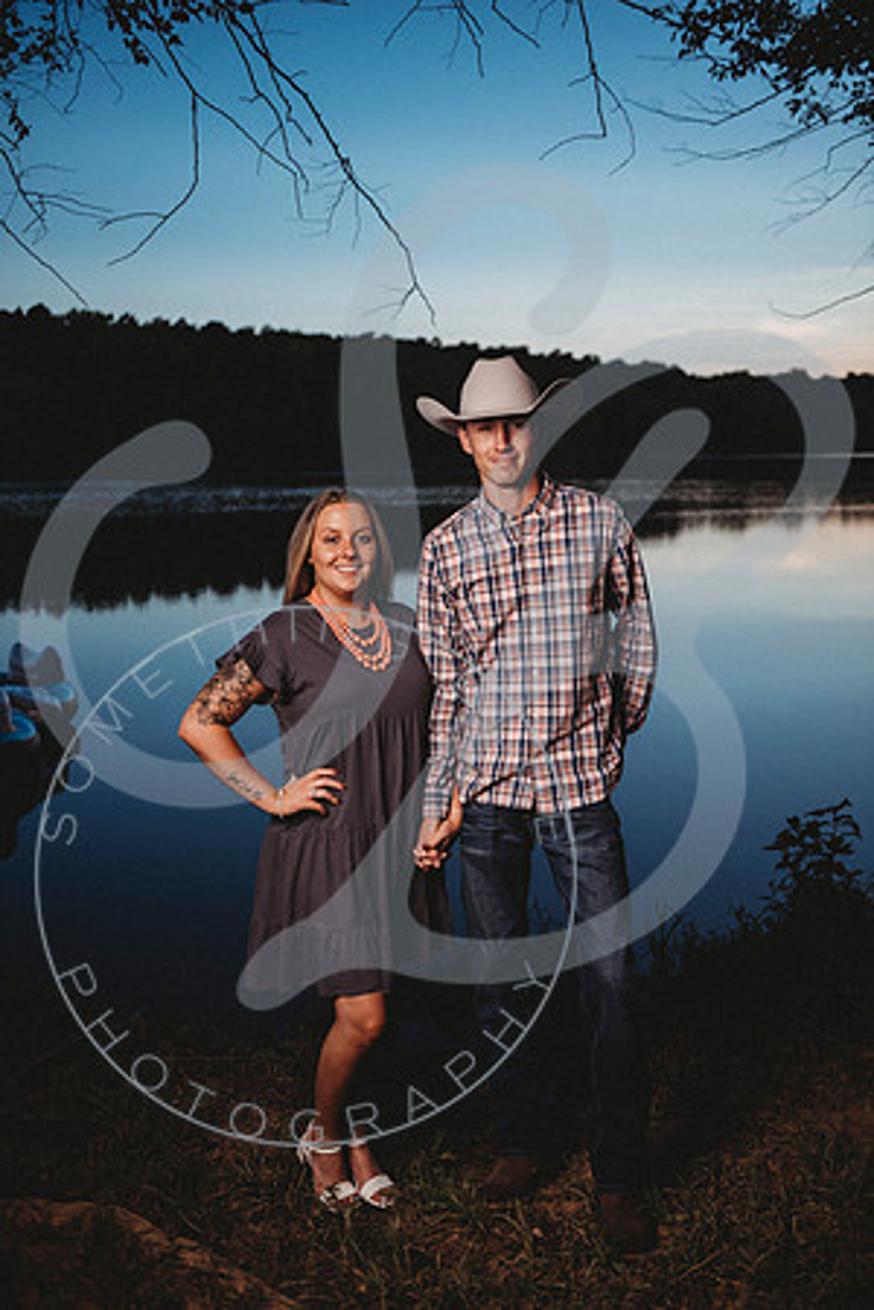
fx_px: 1384
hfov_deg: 35.1
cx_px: 437
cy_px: 655
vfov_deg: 50.7
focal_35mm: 38
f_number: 2.8
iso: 100
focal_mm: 38
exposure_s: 1/320
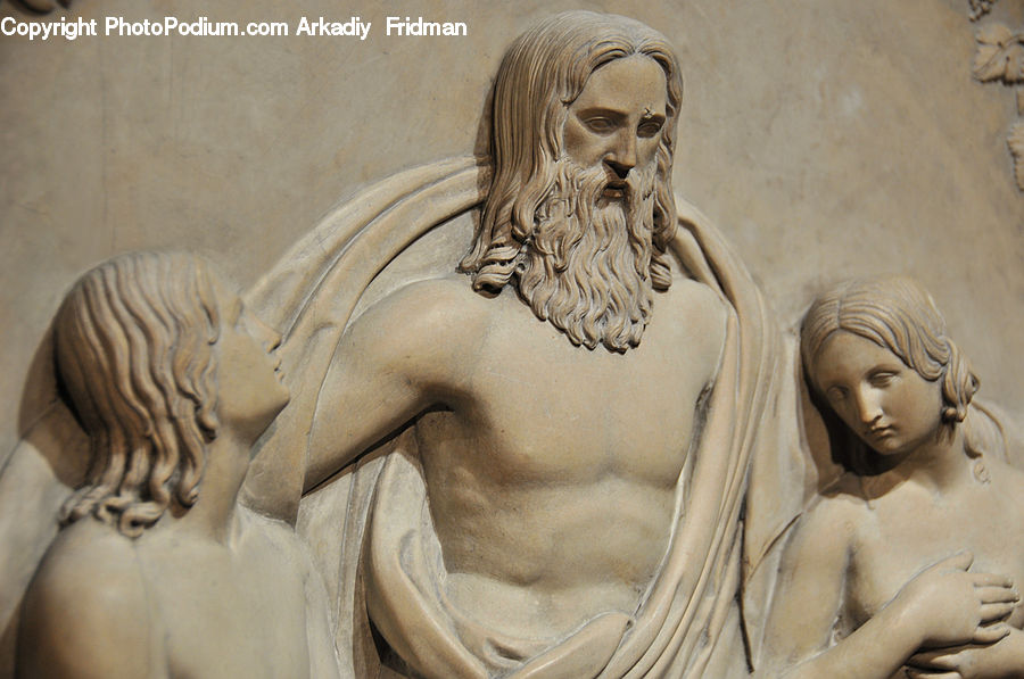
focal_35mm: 93
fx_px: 2641
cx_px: 512
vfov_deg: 14.7
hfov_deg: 21.9
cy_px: 340
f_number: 4.8
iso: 320
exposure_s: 1/20
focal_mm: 62
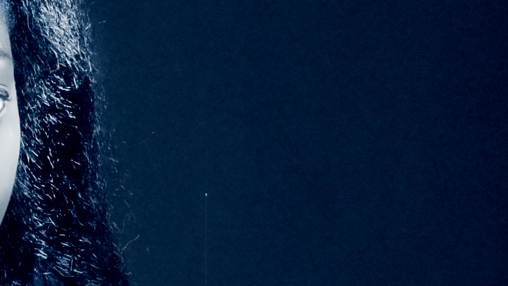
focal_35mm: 275
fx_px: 3704
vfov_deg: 4.4
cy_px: 309
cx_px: -67
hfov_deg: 7.8
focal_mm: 50
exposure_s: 1/4000
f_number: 11
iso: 1600
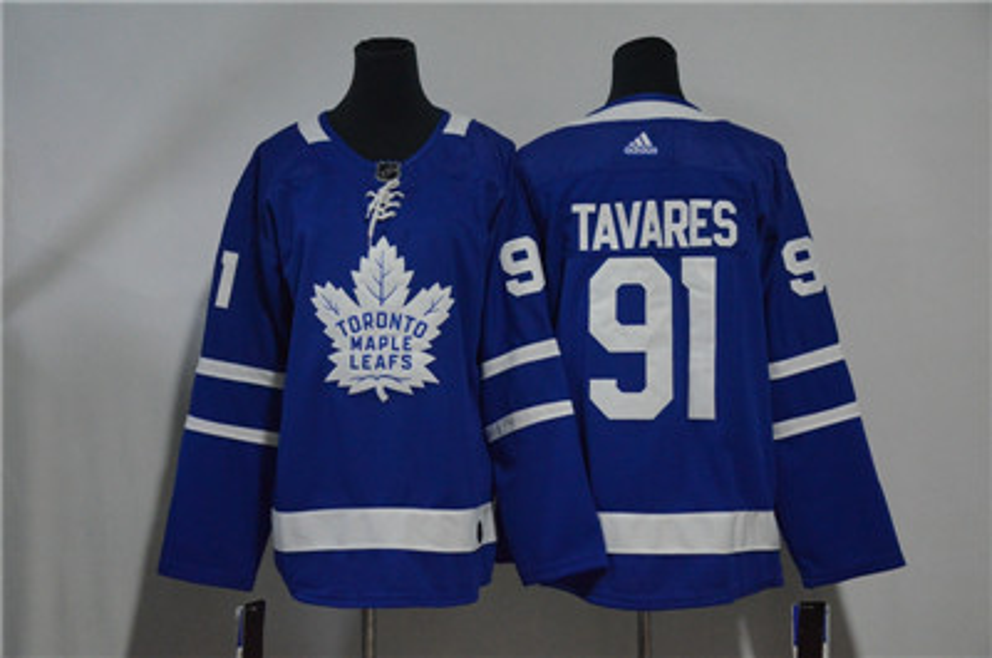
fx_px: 1733
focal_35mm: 63
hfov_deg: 32.0
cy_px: 329
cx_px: 496
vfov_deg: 21.5
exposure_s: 1/100
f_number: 5
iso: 4000
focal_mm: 42
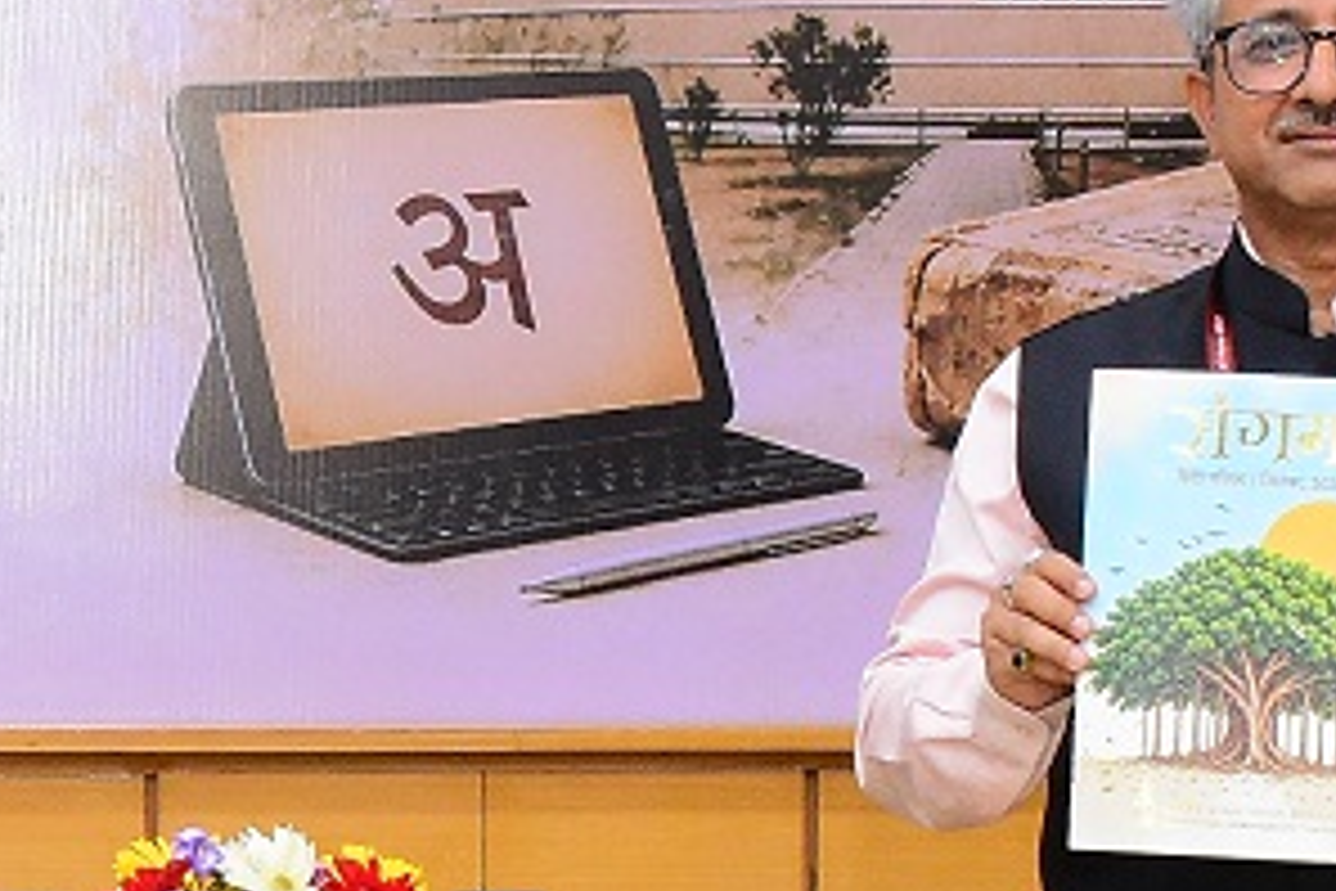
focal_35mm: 182
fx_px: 6754
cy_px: 774
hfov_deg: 11.2
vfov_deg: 7.5
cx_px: 90
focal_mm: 20
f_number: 5.6
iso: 1250
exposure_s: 1/60
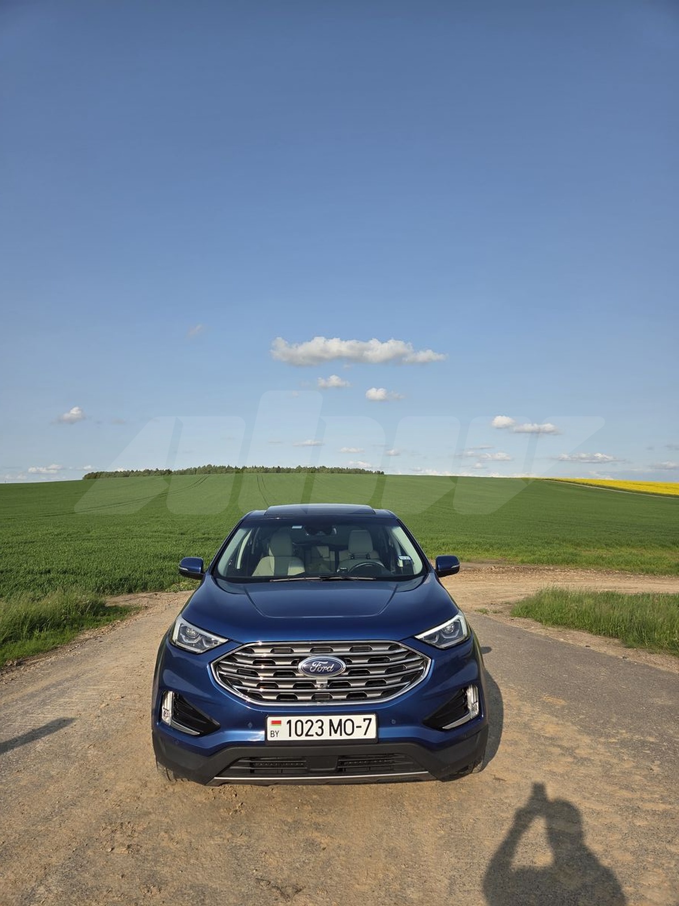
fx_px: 602
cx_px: 340
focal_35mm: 23
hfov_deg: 58.9
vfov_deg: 73.9
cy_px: 453
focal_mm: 5.4
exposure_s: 1/2882
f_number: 1.8
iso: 40
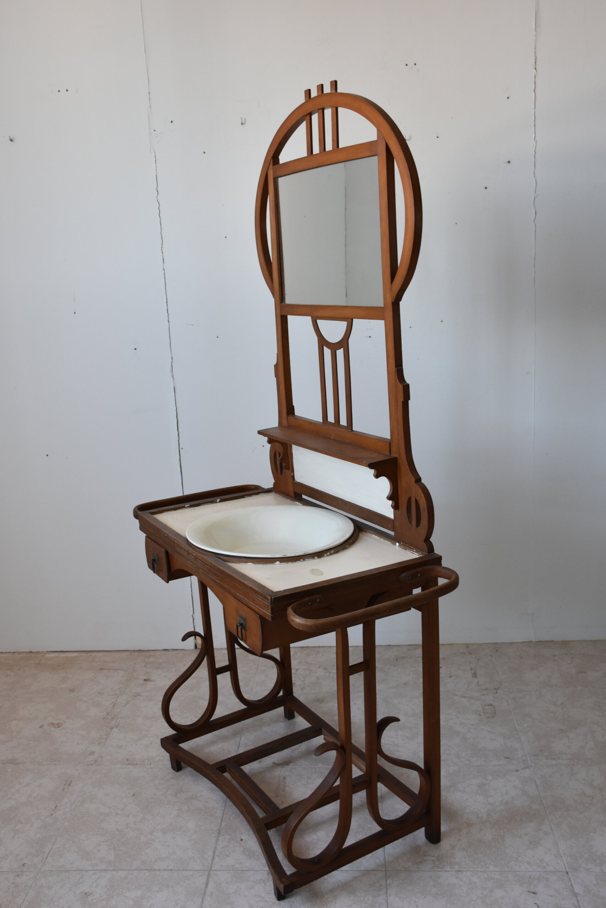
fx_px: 833
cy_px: 454
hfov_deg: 40.0
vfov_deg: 57.2
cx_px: 303
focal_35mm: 33
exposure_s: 1/100
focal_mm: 22
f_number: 5
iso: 800
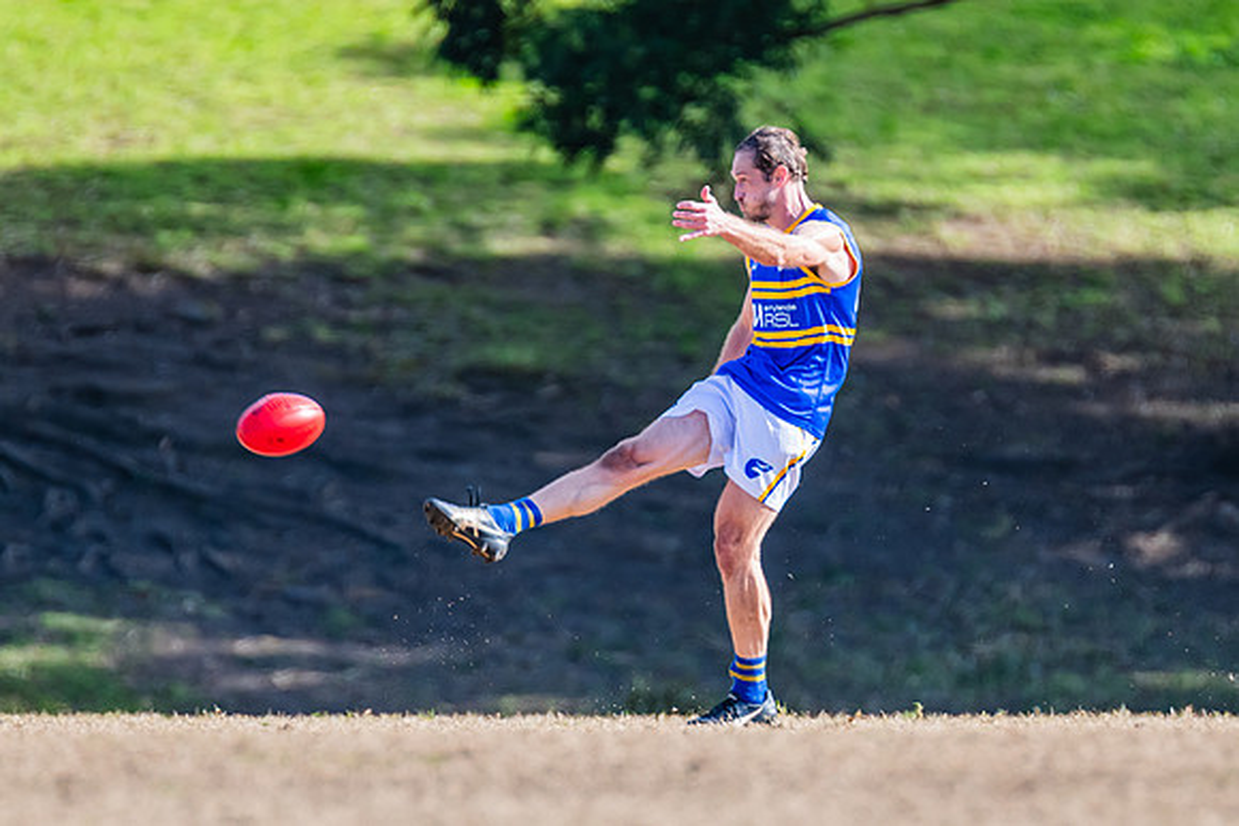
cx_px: 702
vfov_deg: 2.0
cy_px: 306
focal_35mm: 699
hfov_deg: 3.0
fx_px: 24052
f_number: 5
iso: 640
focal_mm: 420
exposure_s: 1/1600
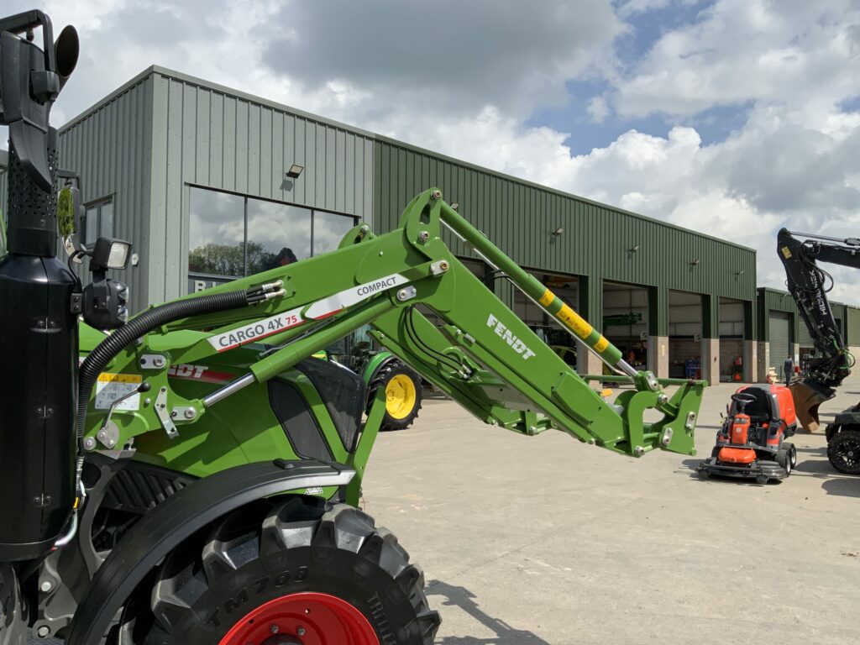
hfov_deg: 61.7
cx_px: 430
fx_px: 720
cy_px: 322
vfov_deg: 48.2
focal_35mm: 29
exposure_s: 1/2801
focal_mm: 3
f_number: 1.8
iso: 16
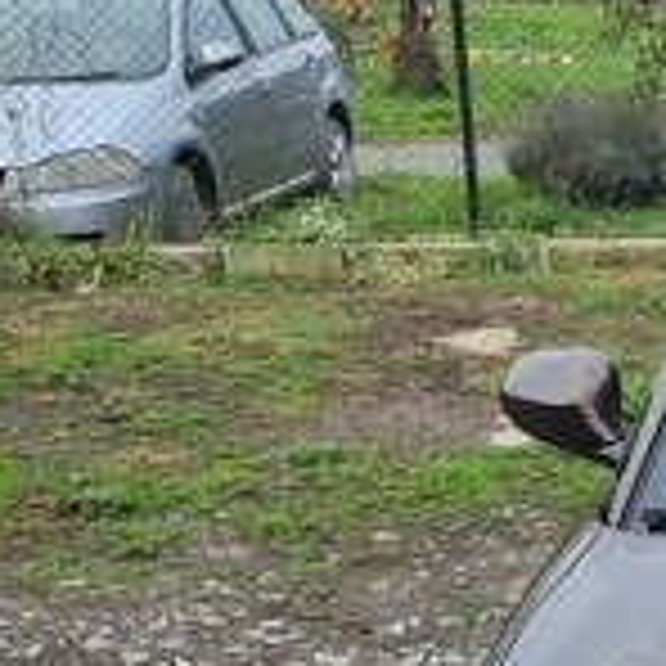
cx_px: 1188
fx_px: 2024
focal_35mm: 93
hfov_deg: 15.9
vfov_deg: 18.4
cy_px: 576
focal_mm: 5.4
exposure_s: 1/954
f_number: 1.8
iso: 50
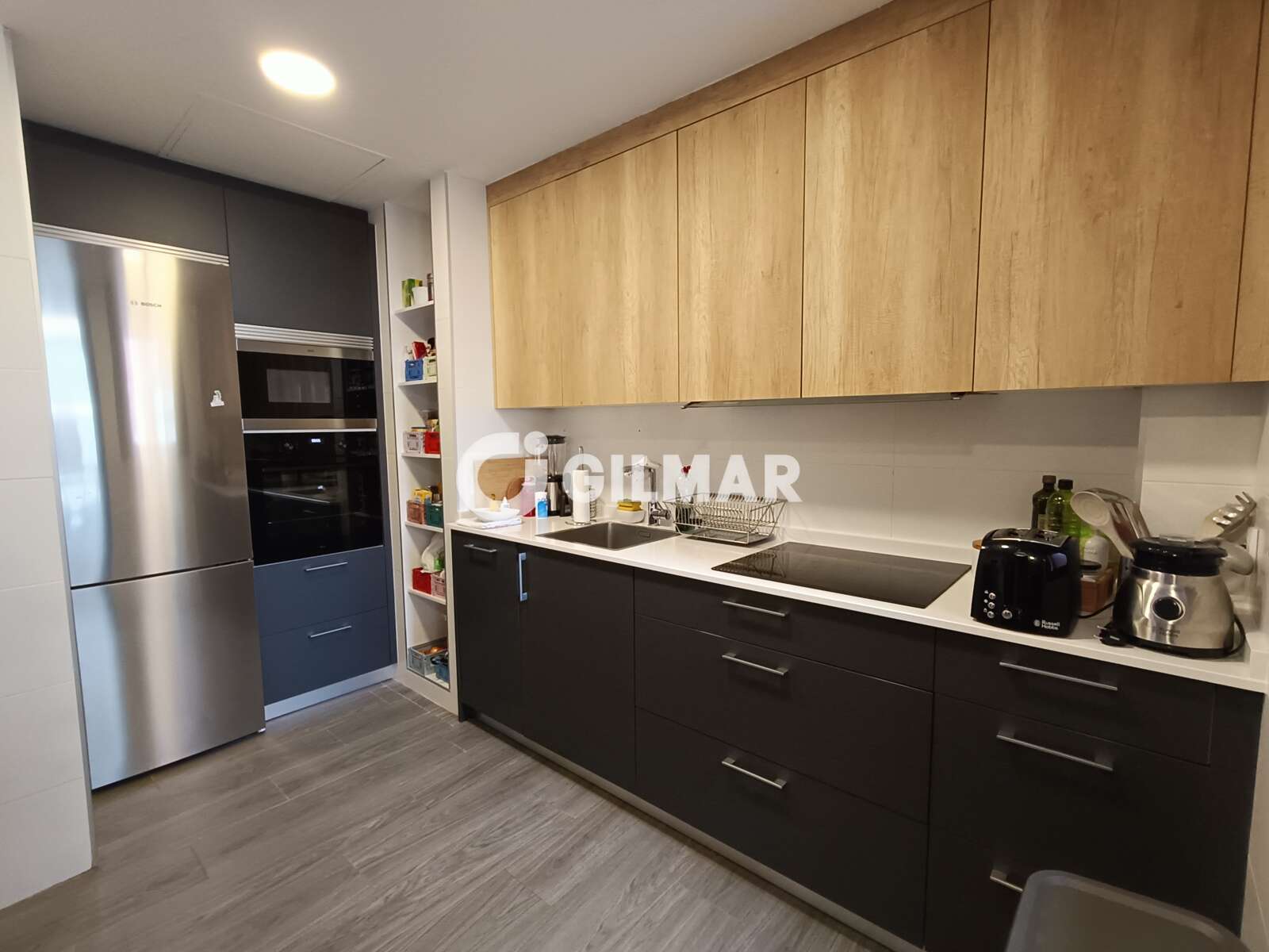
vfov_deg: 78.1
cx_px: 634
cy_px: 476
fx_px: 587
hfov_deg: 94.5
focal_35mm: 16
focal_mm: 1.68
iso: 500
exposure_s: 1/50
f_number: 2.2
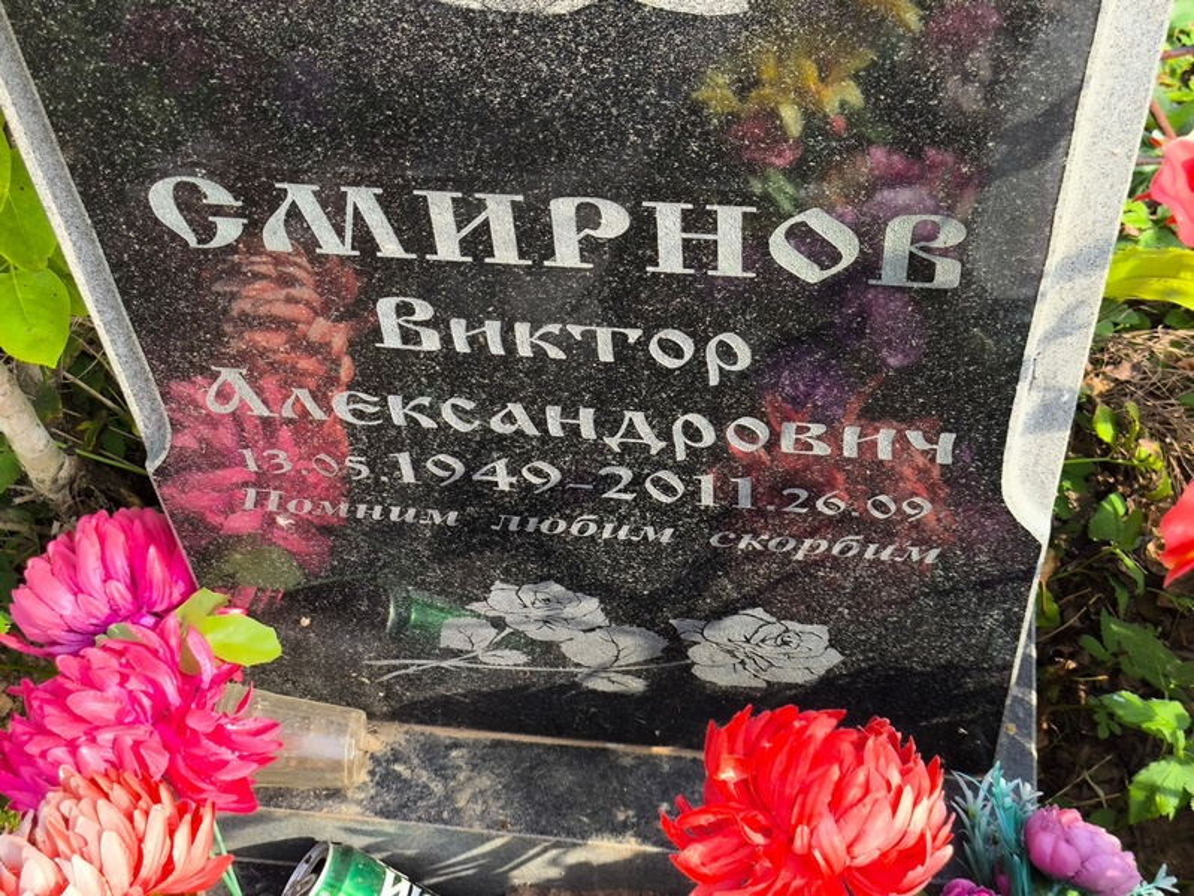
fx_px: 1725
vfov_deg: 29.1
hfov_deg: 38.2
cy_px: 448
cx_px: 597
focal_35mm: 50
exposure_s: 1/349
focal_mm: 4.71
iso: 50
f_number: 1.7
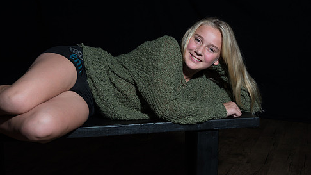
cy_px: 68
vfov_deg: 20.0
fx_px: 495
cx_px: 156
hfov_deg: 34.9
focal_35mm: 60
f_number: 8
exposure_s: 1/250
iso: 200
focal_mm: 48
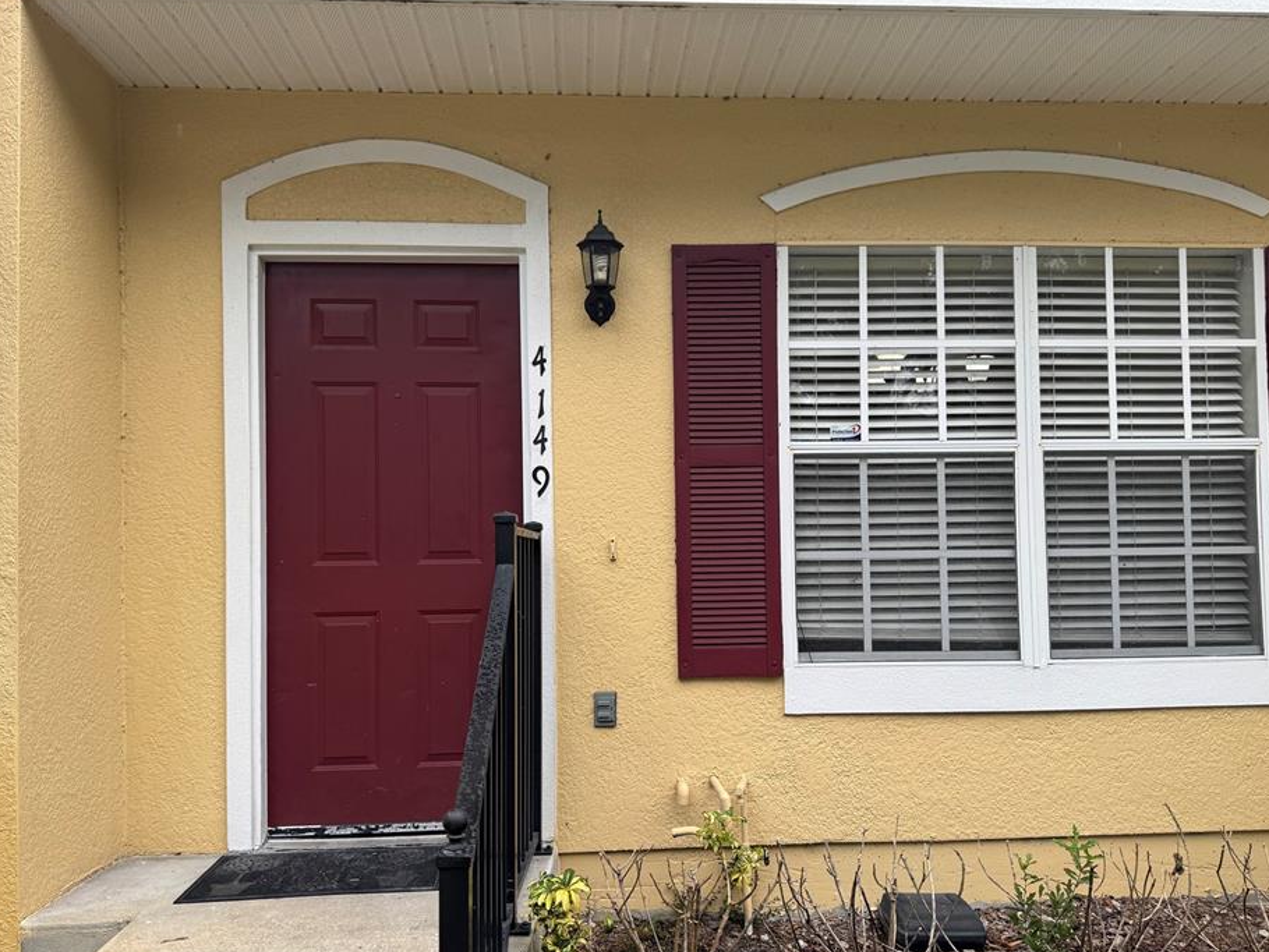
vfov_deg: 51.3
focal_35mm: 27
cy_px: 521
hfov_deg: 65.3
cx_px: 651
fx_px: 990
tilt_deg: +1.4
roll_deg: +0.4
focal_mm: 6.76
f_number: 1.78
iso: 80
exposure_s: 1/577
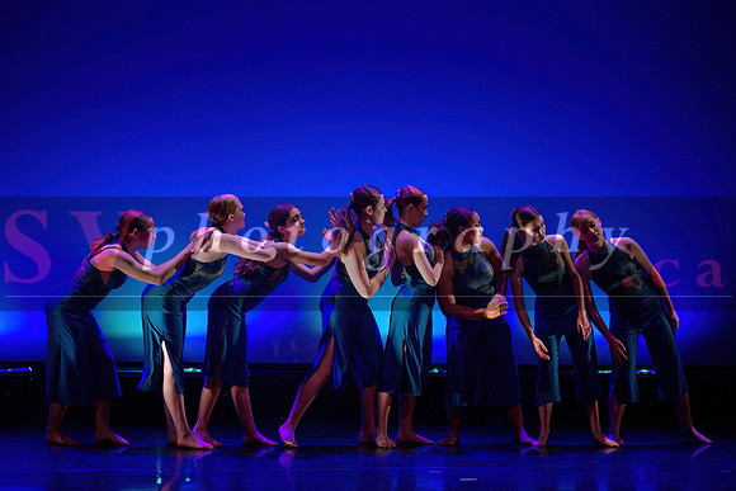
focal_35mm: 132
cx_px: 368
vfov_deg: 10.4
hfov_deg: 15.5
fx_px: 2707
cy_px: 228
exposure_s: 1/400
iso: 1600
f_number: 2.8
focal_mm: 122
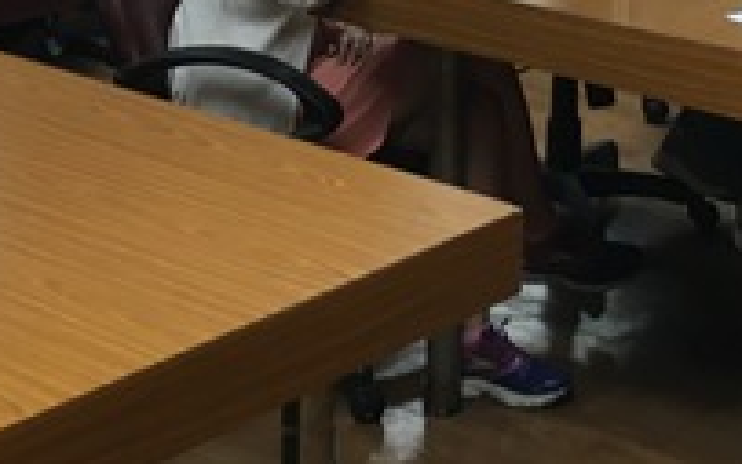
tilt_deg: -4.8
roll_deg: -1.2
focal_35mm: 106
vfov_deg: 11.3
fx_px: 2144
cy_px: -422
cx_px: 581
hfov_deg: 19.5
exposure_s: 1/30
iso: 64
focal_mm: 4.15
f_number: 2.2
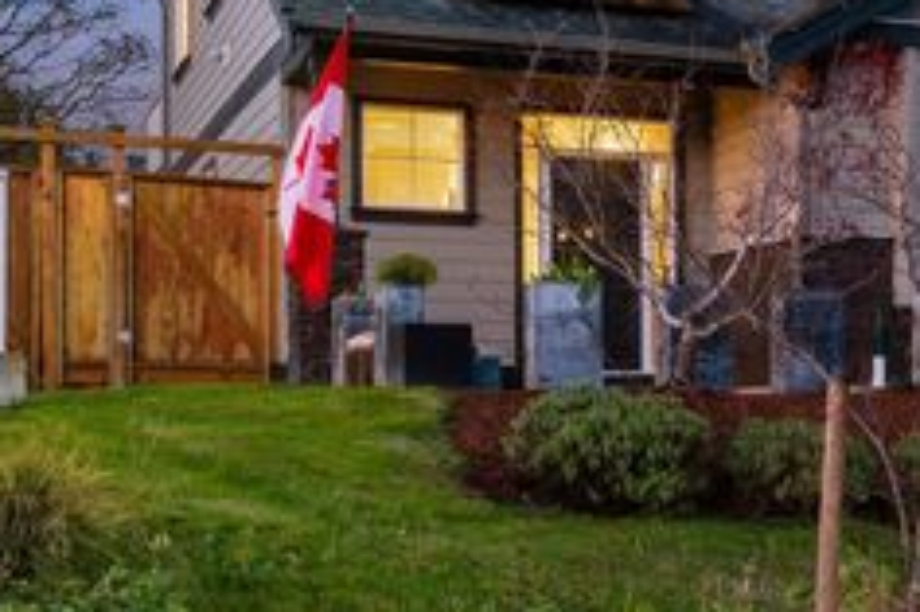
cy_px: 212
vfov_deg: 19.4
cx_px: 912
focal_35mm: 70
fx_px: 1788
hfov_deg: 27.3
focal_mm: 33
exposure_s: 1/400
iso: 125
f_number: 8
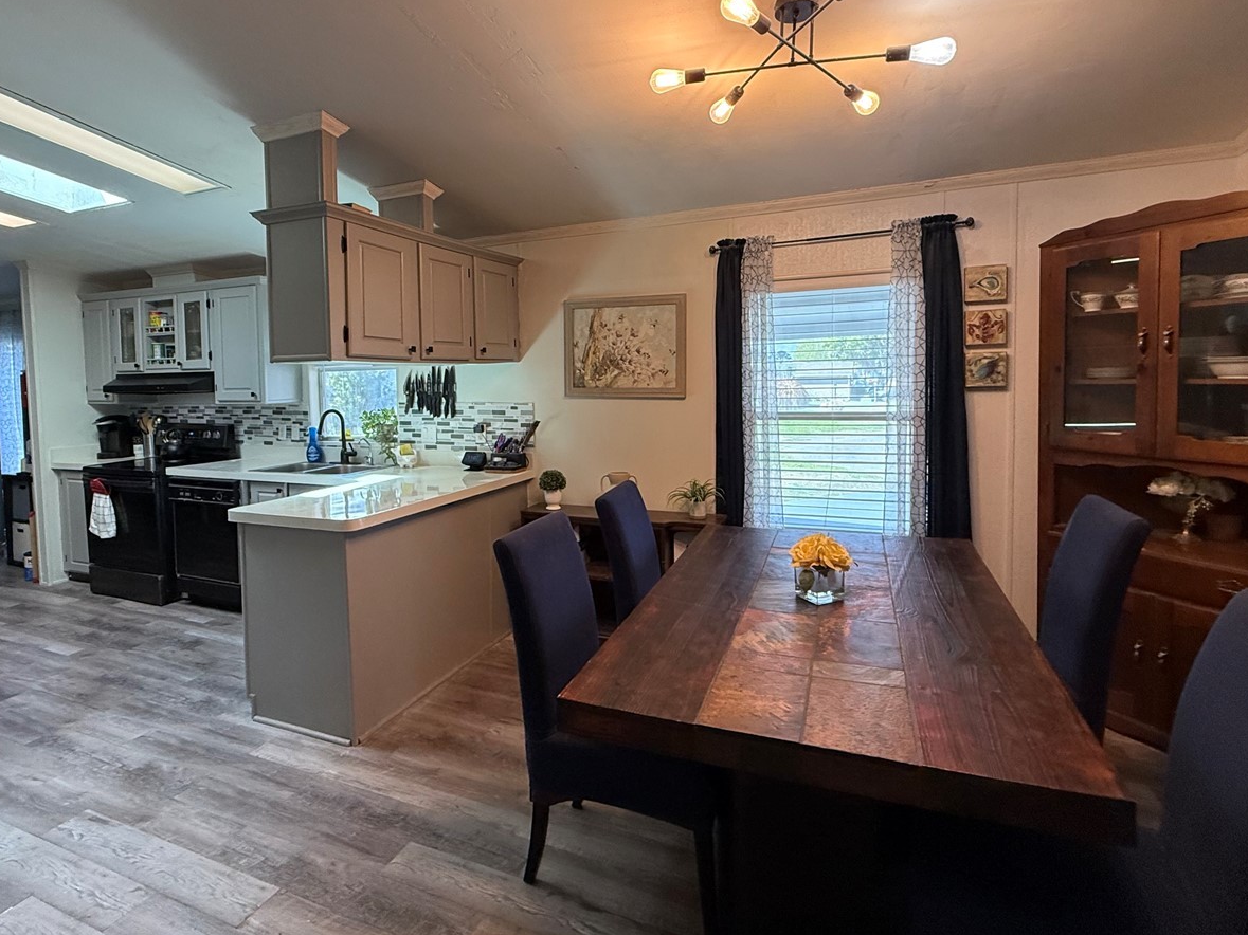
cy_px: 411
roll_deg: +1.5
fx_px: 685
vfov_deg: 68.4
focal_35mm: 19
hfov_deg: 84.5
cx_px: 567
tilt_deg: -1.2
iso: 250
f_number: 2.2
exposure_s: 1/120
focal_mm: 2.22
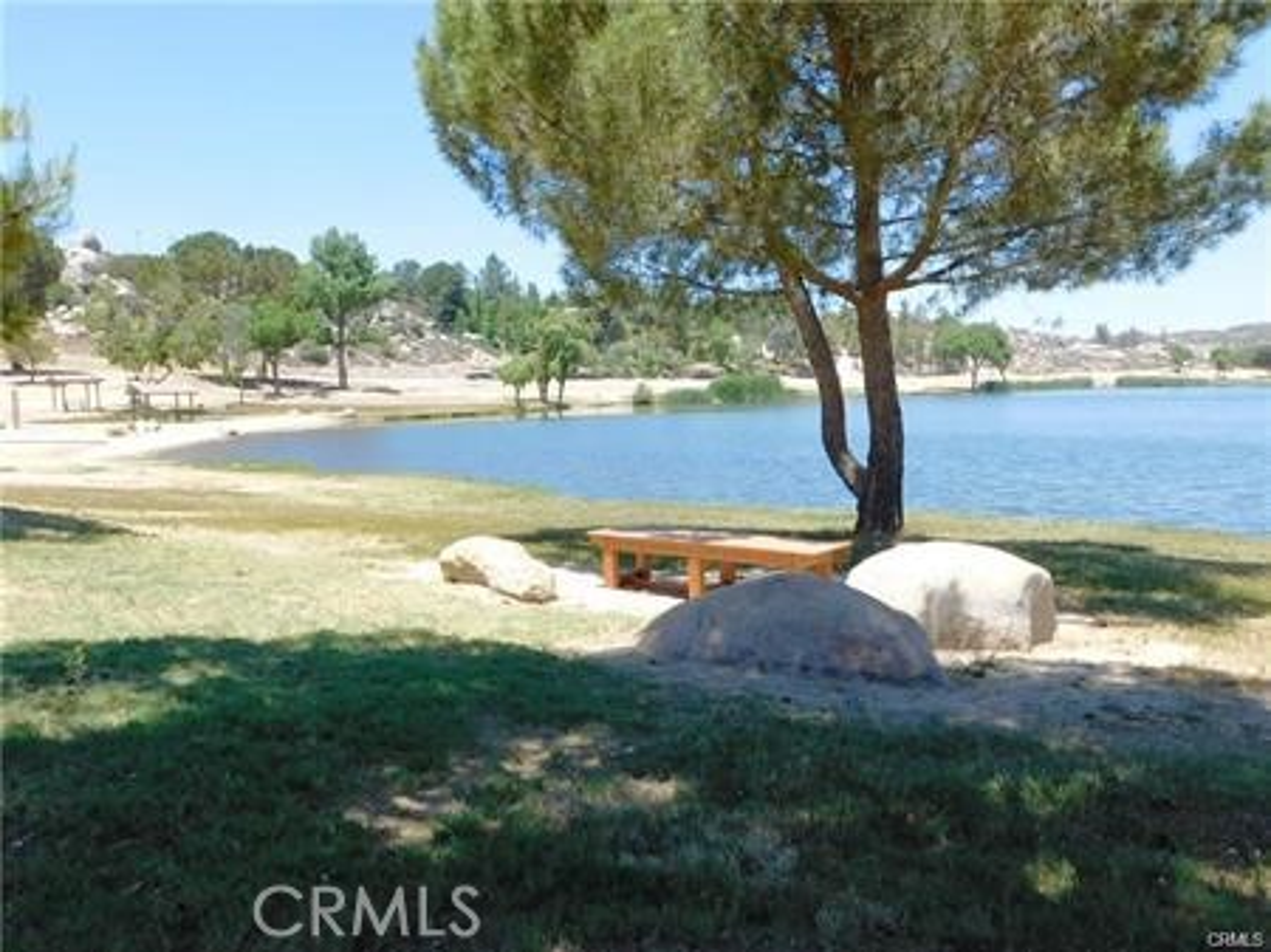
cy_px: 476
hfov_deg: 60.0
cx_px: 636
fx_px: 1101
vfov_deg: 46.8
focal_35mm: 30
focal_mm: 5.3
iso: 125
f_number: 3.2
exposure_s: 1/800
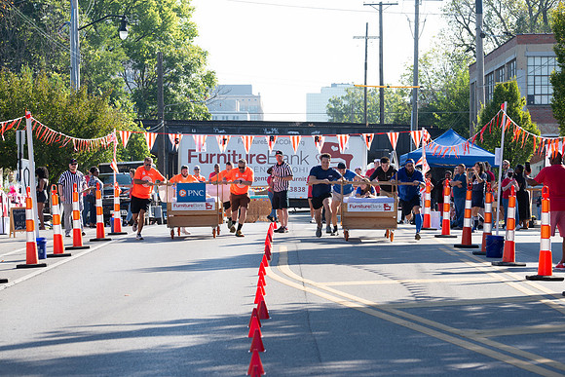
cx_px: 282
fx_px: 1957
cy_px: 188
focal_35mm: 125
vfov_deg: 11.0
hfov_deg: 16.4
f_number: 7.1
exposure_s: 1/250
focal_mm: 122
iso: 200
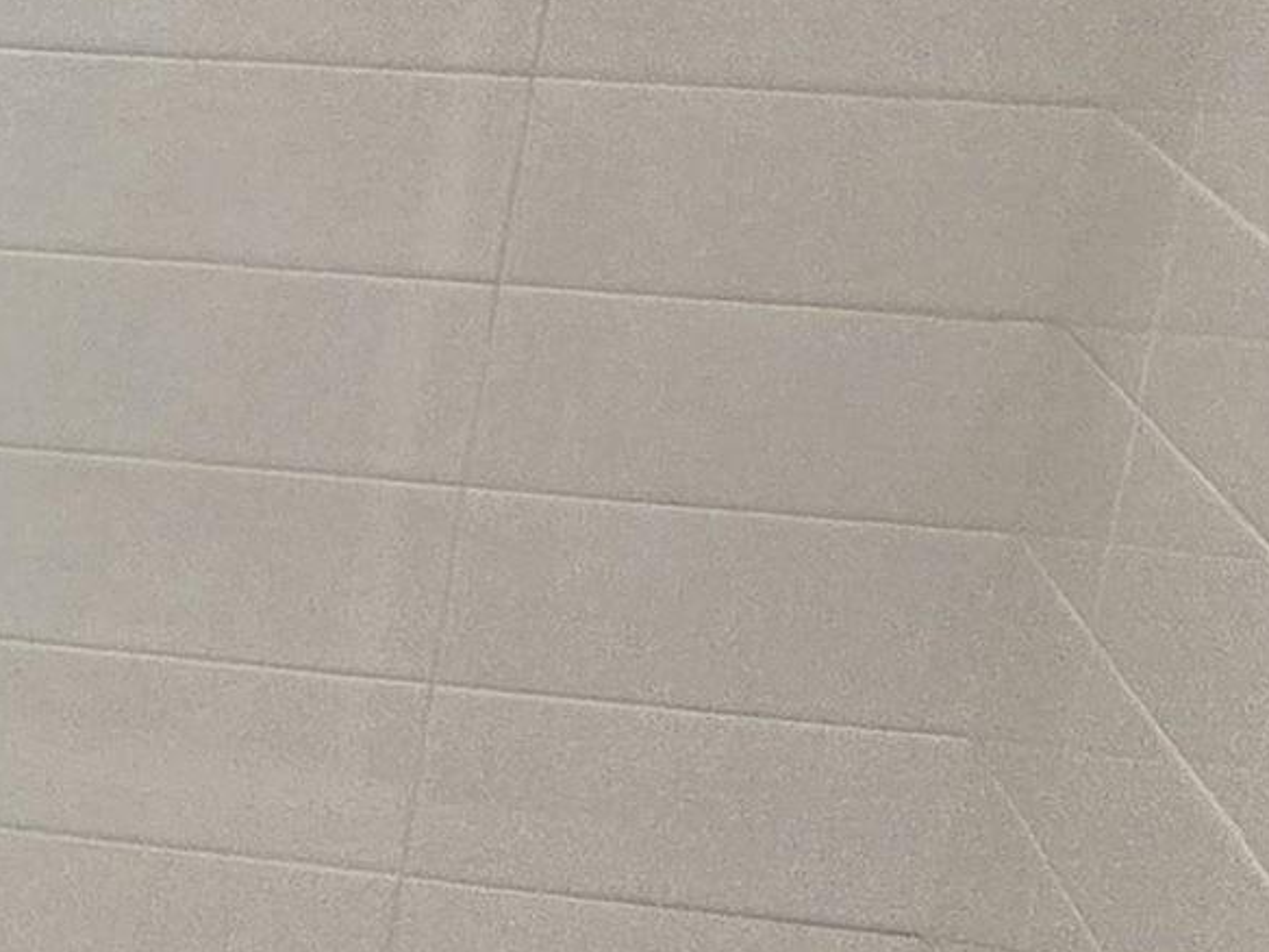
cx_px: -1936
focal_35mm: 121
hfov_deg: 12.3
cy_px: 715
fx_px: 4436
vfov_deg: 12.2
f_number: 1.8
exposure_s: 1/120
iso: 200
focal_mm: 5.4
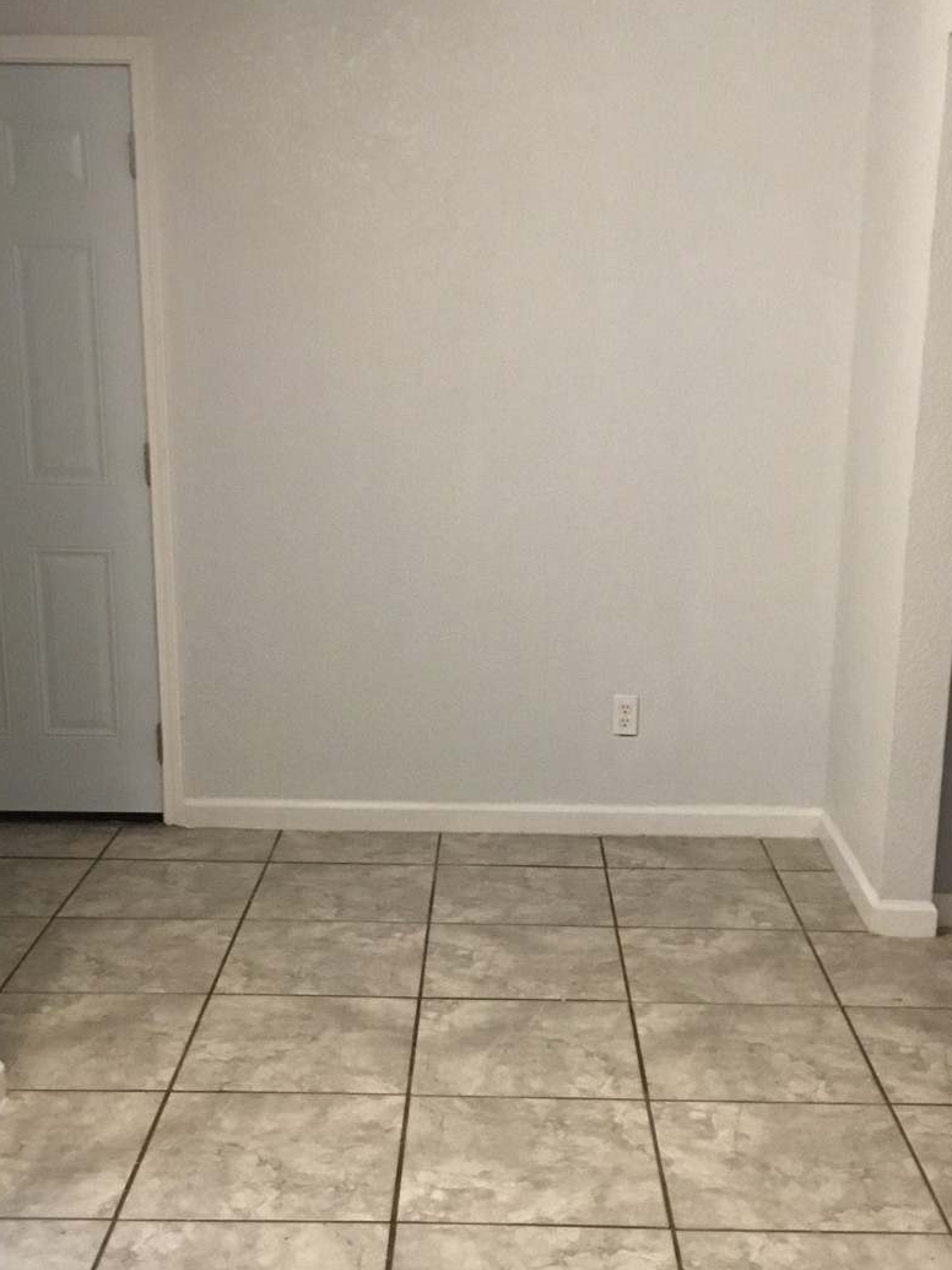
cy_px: 740
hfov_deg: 31.5
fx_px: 1687
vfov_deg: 41.1
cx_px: 480
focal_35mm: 46
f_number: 2.4
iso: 200
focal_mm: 3.3
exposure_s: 1/24
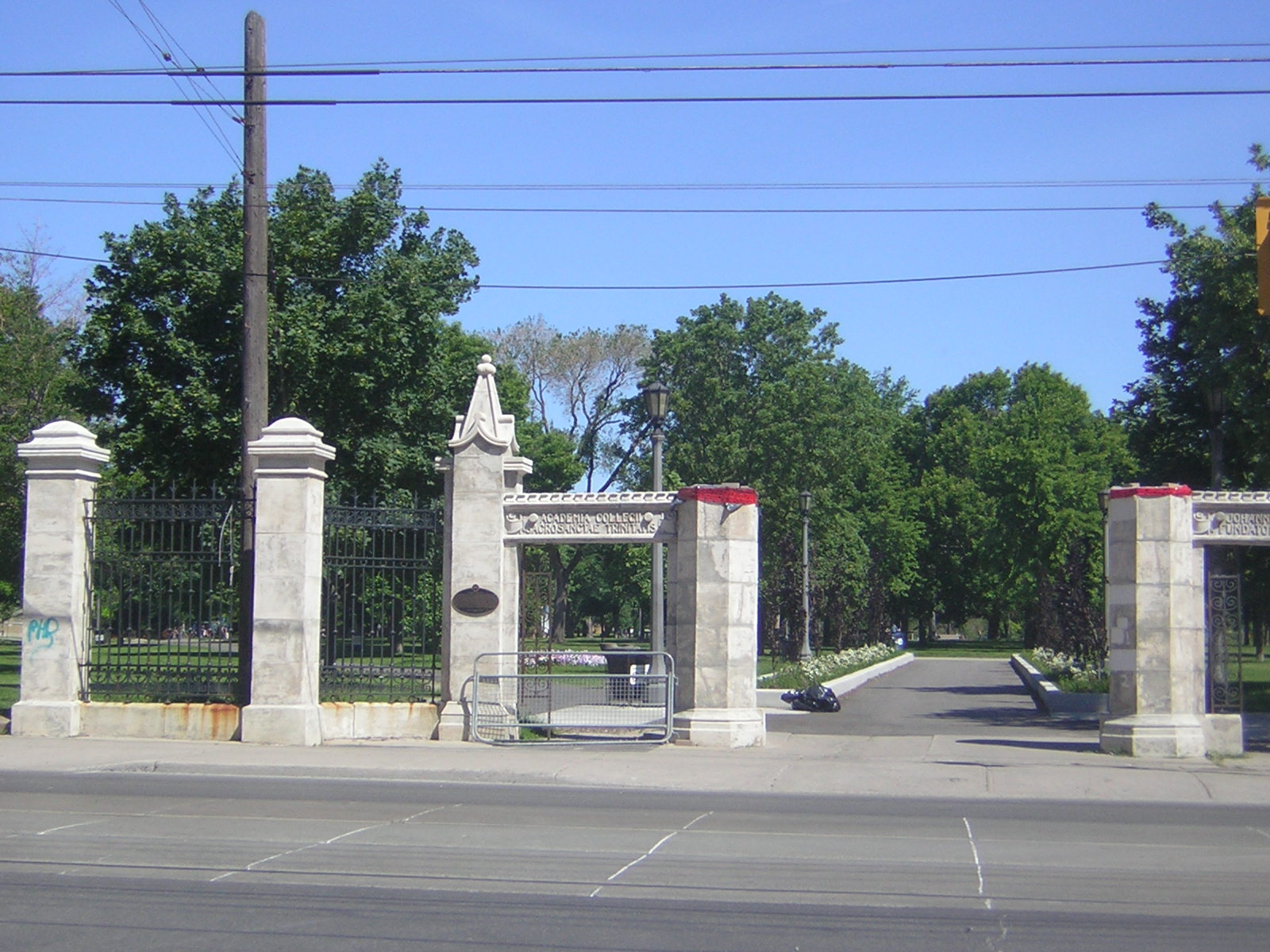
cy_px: 476
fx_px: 1981
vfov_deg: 27.0
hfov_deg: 35.5
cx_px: 635
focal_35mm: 54
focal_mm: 7.1
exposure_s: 1/566
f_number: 3.2
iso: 50
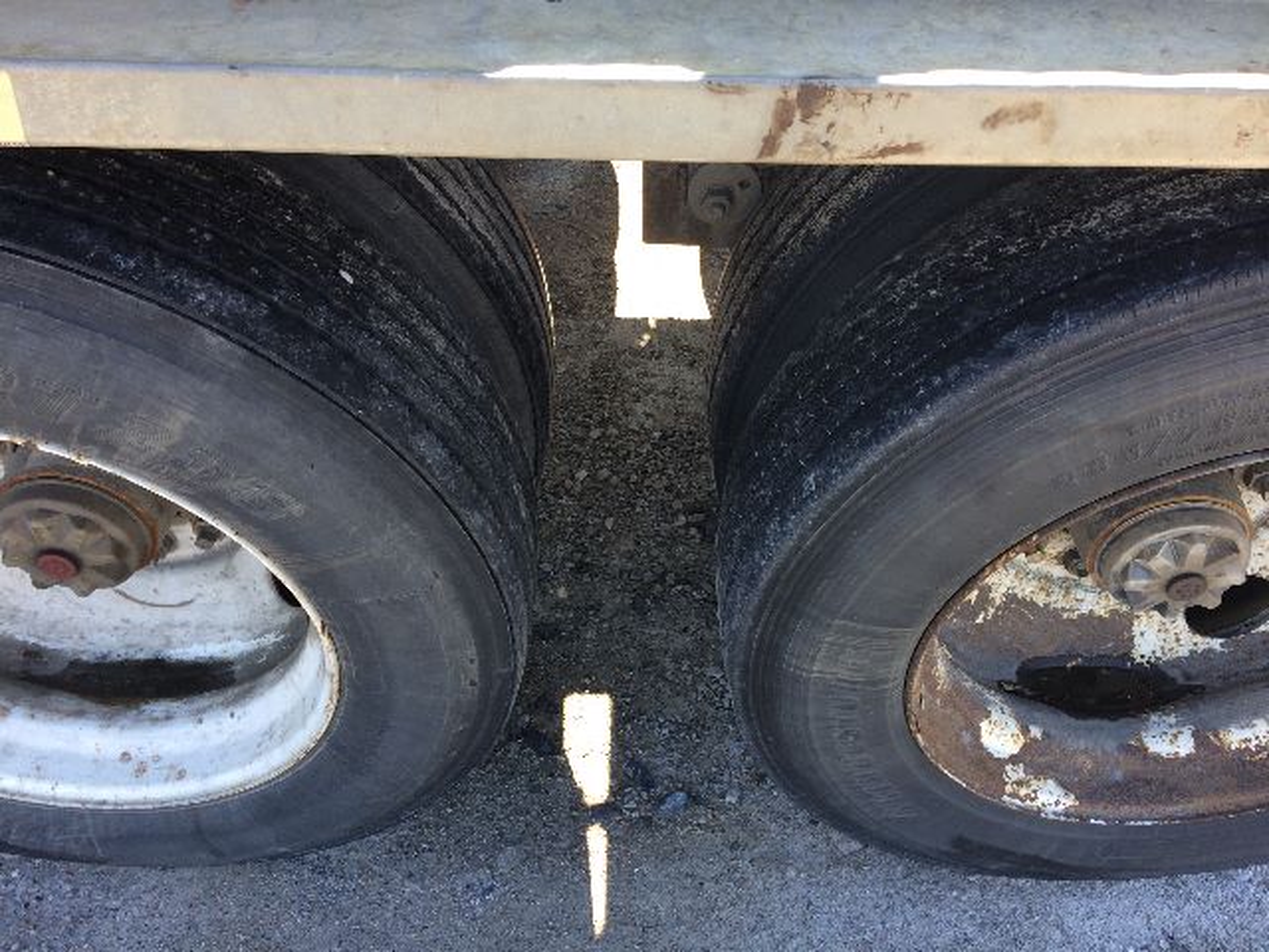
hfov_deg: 61.7
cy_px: 476
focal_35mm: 29
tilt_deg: -46.8
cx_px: 634
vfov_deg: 48.2
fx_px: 1063
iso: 32
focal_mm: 4.15
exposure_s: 1/120
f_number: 2.2
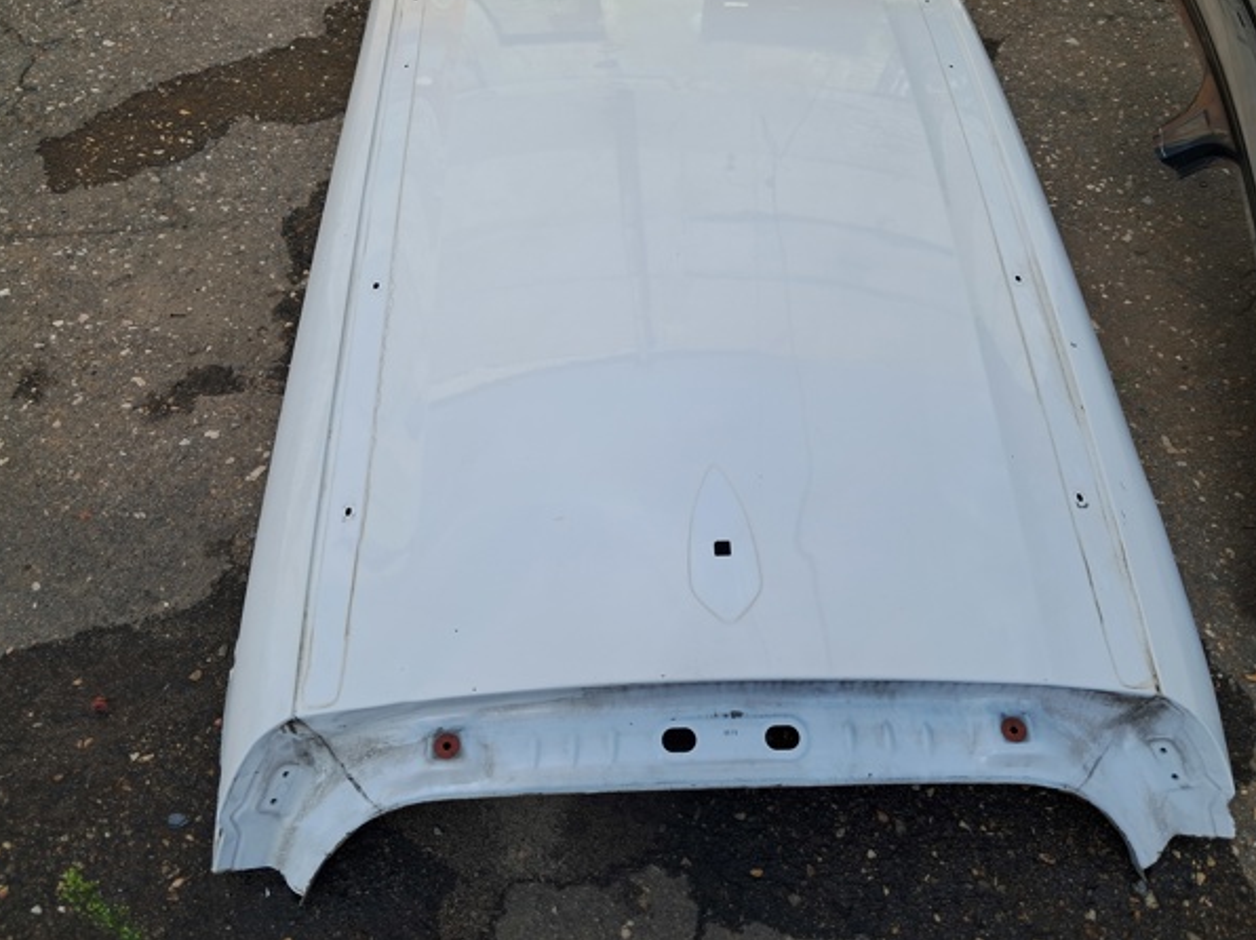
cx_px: 647
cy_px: 437
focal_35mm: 29
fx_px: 1051
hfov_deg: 61.7
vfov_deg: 48.1
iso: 50
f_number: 1.8
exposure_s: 1/455
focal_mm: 4
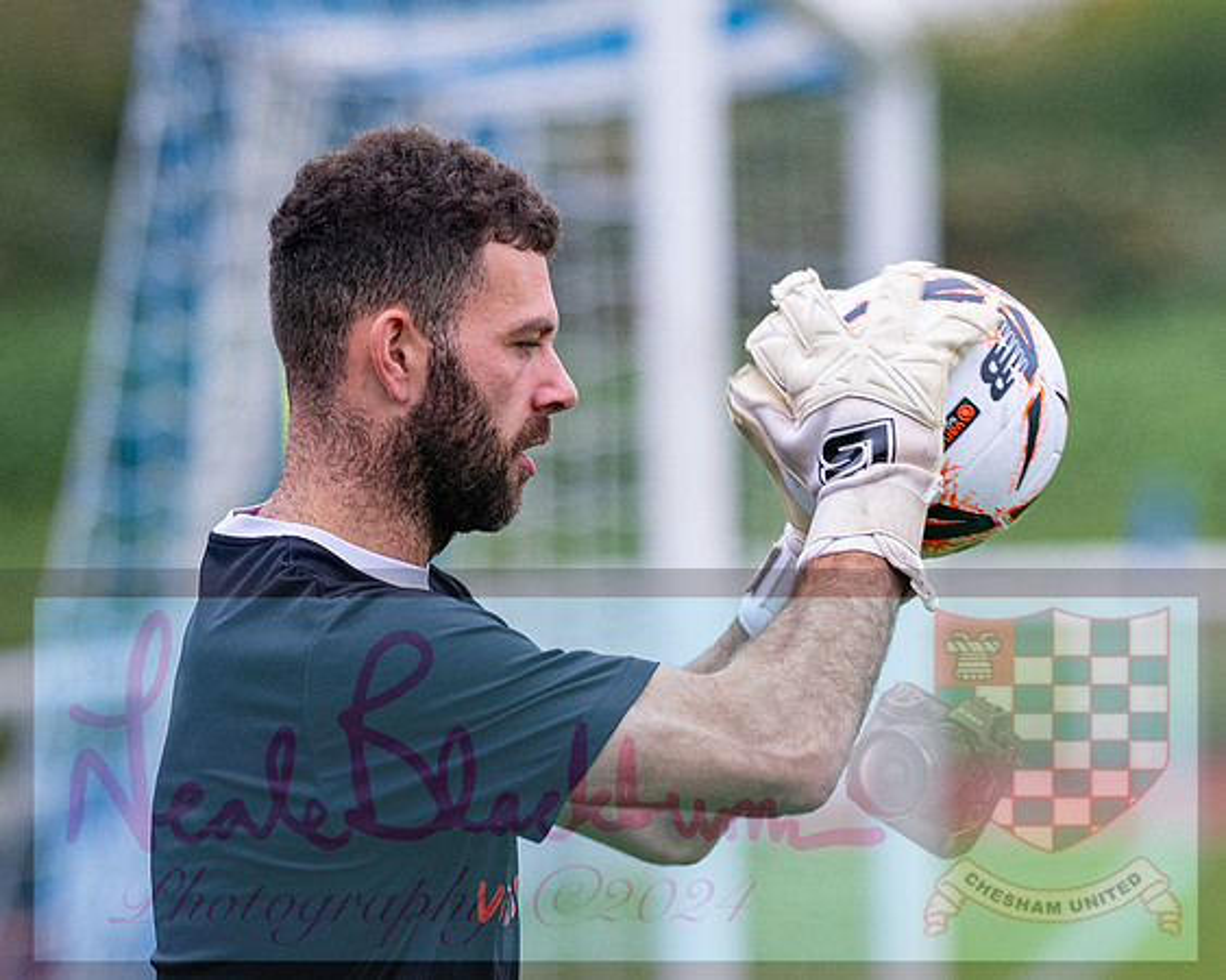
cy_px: 634
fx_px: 12614
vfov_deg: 4.4
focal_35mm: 348
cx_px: 976
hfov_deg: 5.6
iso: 640
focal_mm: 135
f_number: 1.8
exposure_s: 1/2000
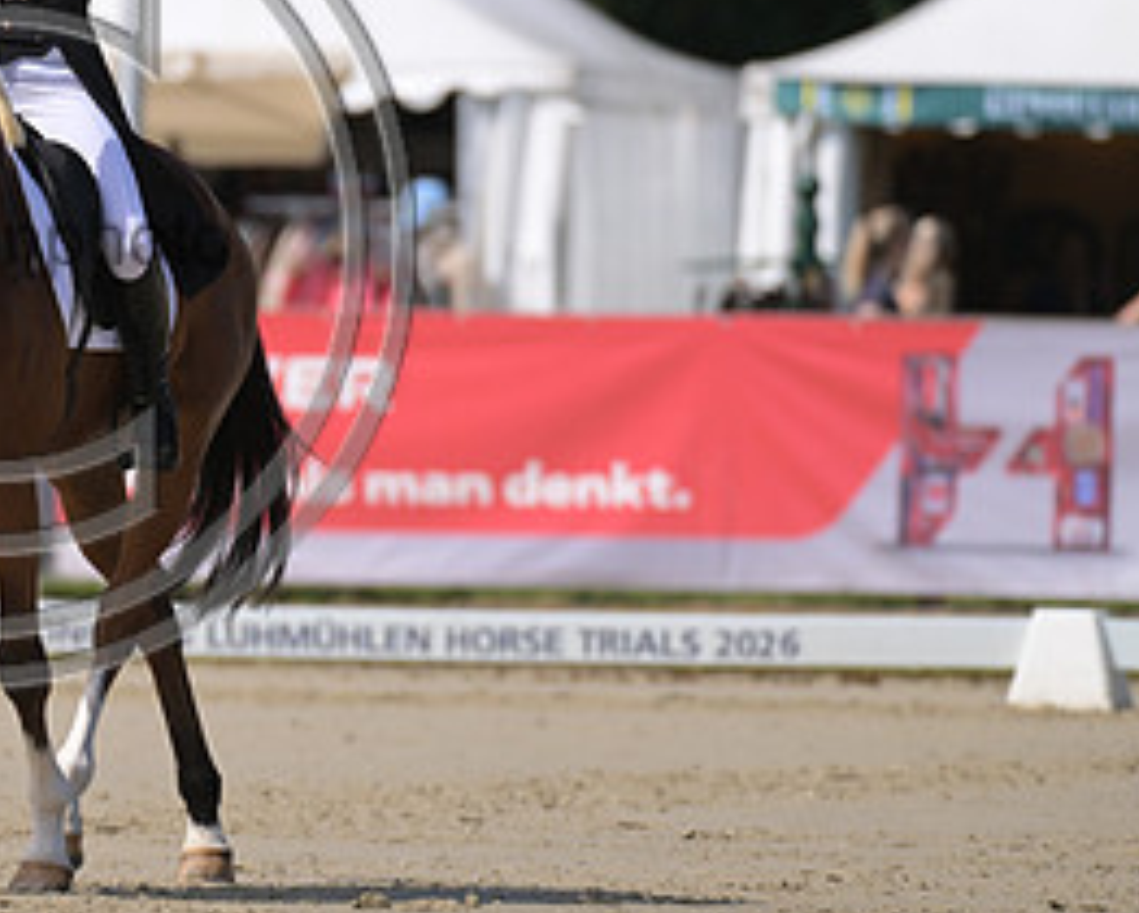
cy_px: 180
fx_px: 28034
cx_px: -83
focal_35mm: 831
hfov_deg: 2.3
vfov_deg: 1.9
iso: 180
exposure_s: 1/1250
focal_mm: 400
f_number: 5
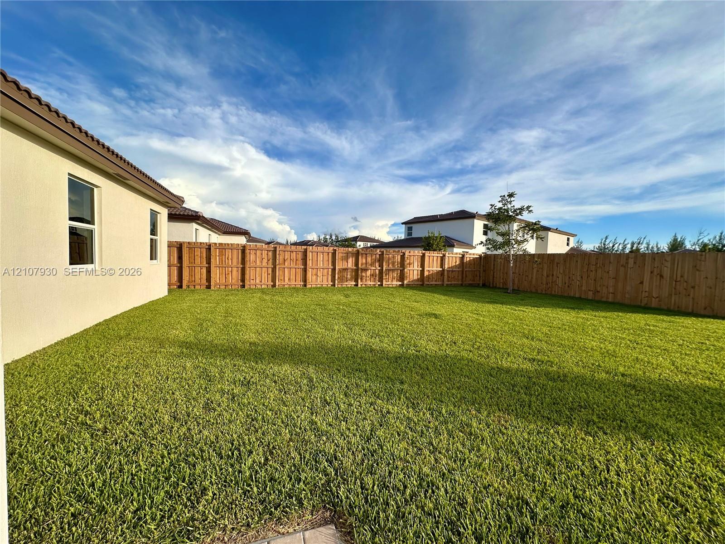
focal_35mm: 14
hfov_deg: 102.1
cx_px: 362
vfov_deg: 85.7
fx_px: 293
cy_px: 272
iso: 50
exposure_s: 1/1795
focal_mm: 2.22
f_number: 2.2
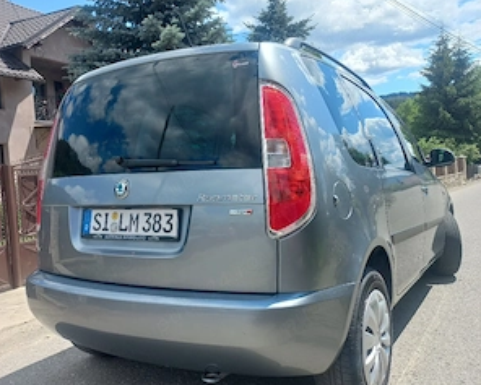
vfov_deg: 44.6
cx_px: 239
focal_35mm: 33
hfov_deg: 54.2
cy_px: 187
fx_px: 470
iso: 25
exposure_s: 1/476
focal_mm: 4.6
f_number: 1.8
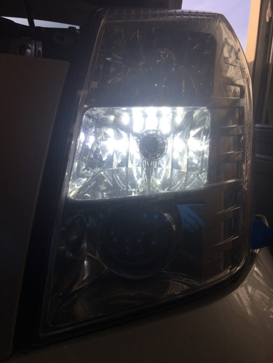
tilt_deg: -10.7
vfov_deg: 61.7
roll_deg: -1.8
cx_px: 136
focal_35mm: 29
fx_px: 305
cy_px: 182
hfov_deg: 48.2
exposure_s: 1/855
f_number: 2.2
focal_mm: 4.15
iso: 25
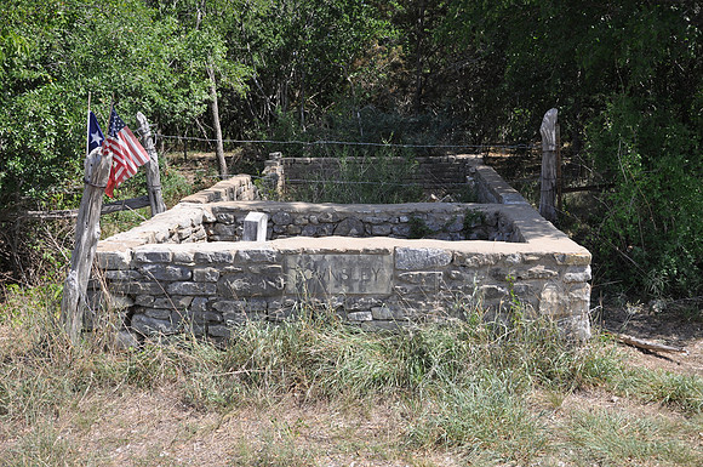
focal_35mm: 38
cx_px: 352
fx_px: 731
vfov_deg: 35.4
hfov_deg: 51.3
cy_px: 234
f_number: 6.3
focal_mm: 25
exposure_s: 1/160
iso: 200
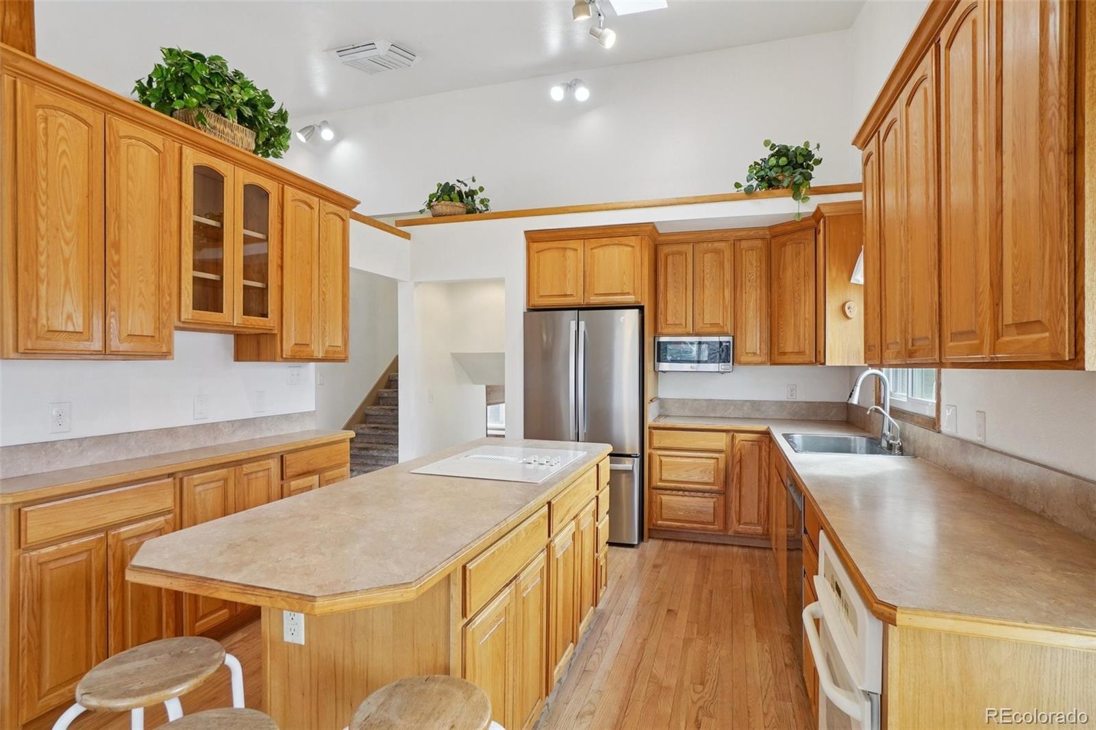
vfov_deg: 67.4
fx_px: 548
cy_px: 365
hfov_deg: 90.0
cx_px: 548
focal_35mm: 18
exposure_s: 1/20
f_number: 8
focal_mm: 12
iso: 400
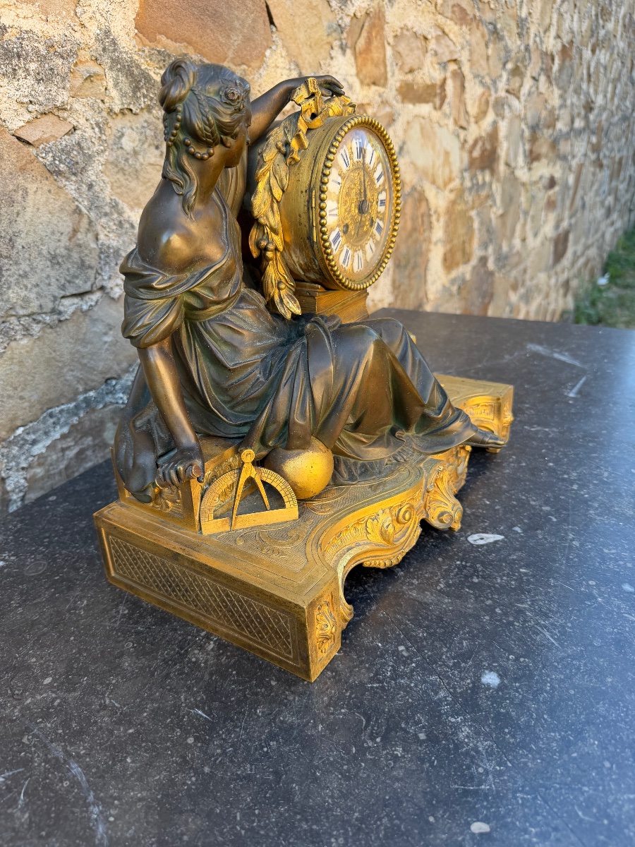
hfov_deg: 56.8
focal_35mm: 24
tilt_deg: -25.1
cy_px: 424
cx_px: 318
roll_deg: +2.9
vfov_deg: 71.6
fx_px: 587
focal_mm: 6.76
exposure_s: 1/161
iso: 64
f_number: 1.78
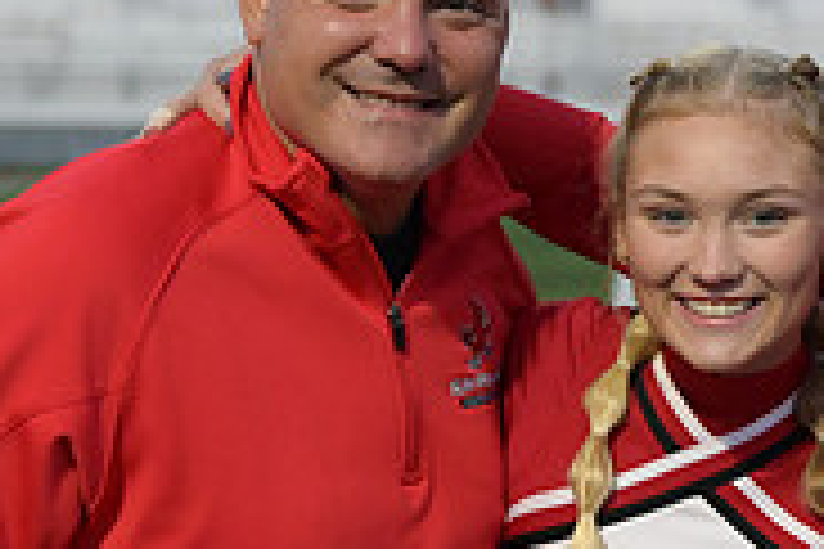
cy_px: 274
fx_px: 3479
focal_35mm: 152
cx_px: 761
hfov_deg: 13.4
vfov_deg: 9.0
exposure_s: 1/8000
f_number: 2.8
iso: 9000
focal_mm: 48
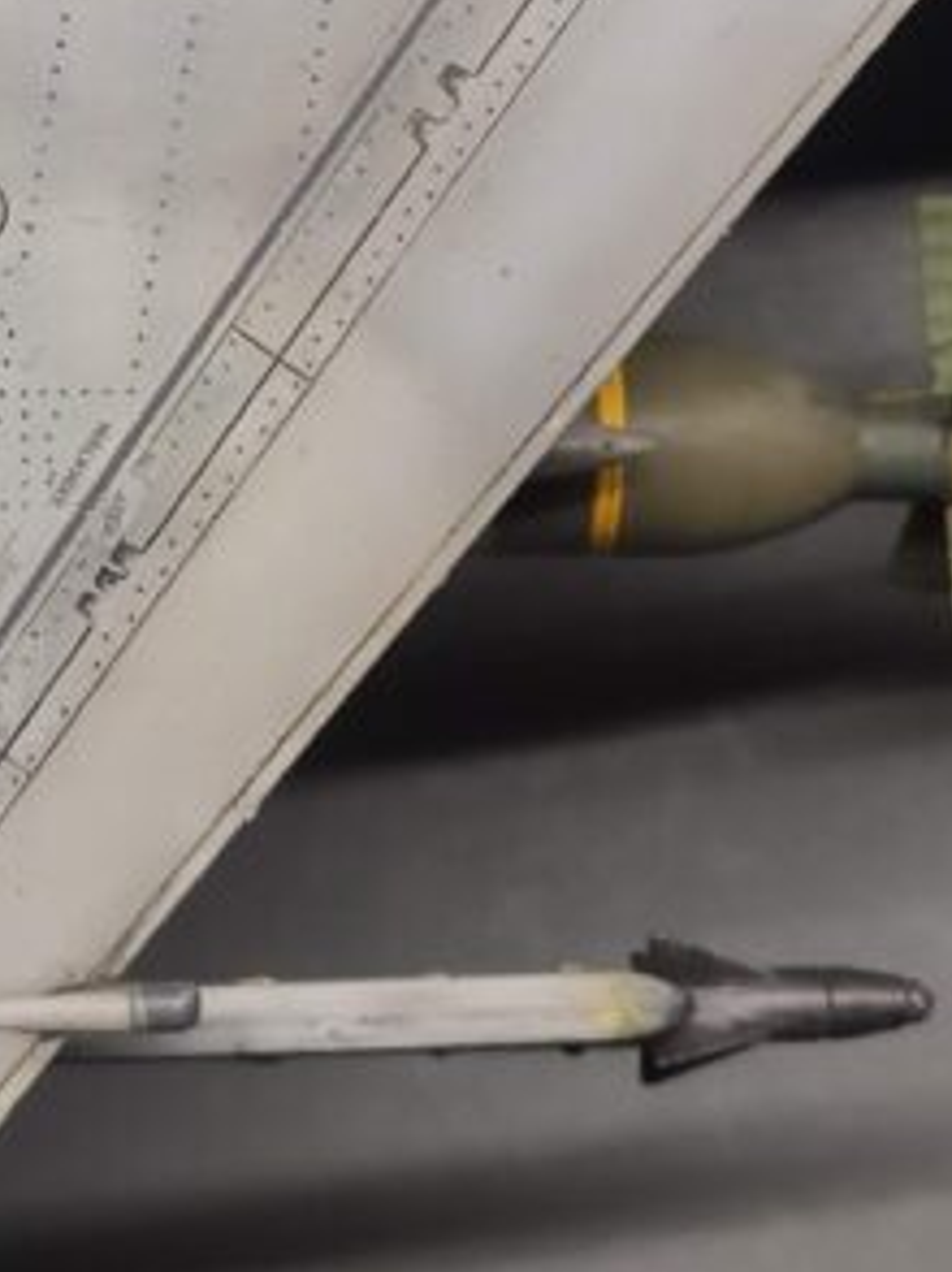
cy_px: 203
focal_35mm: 69
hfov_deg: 20.8
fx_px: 2534
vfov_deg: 27.5
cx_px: 76
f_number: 1.75
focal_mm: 4.77
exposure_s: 1/100
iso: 1088
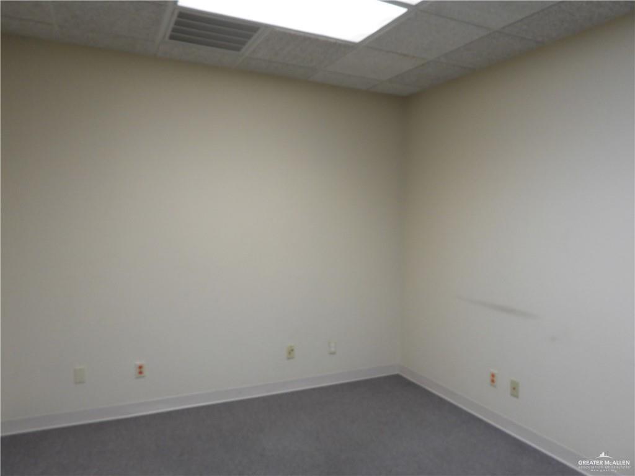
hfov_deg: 71.6
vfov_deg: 56.8
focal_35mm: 24
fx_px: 440
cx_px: 318
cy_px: 238
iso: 200
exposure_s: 1/30
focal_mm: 4.3
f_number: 2.8
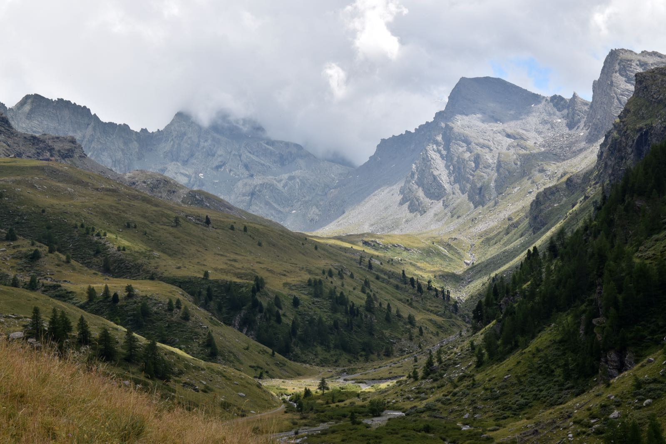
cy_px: 222
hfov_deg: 30.5
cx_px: 333
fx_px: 1221
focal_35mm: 66
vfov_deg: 20.6
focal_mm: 44
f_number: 9
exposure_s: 1/200
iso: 100
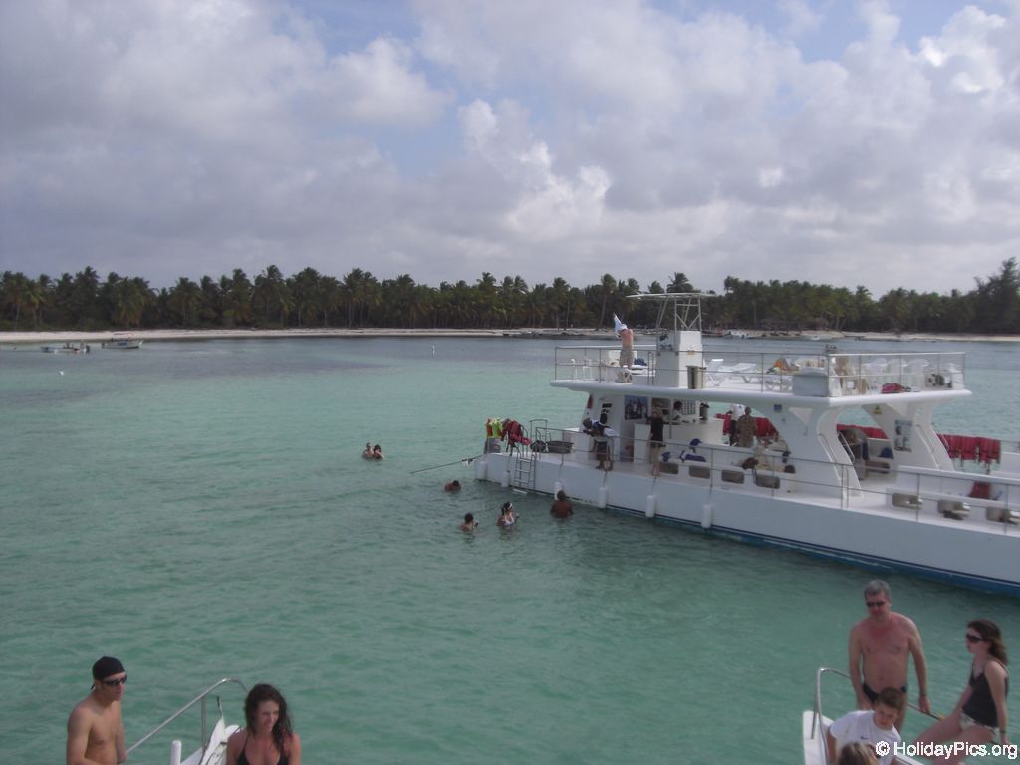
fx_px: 1120
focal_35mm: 38
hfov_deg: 49.0
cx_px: 510
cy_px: 382
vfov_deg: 37.7
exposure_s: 1/250
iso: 64
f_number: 8
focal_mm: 6.2
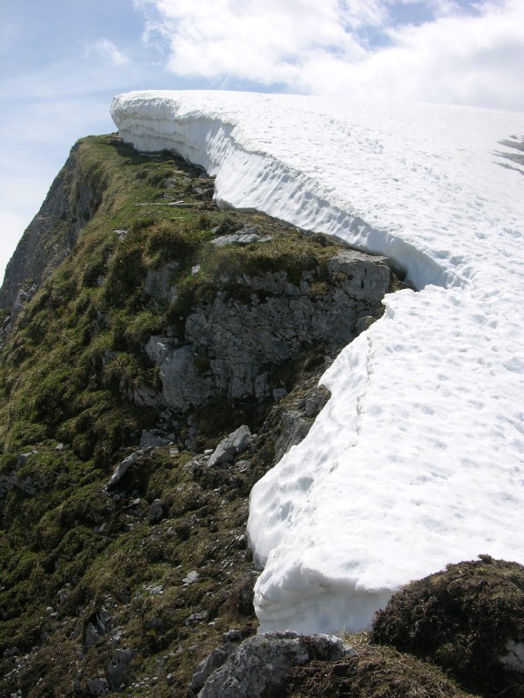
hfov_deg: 34.3
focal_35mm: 42
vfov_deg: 44.8
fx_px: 848
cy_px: 349
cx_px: 262
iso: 50
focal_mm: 10.7
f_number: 6.5
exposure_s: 1/298
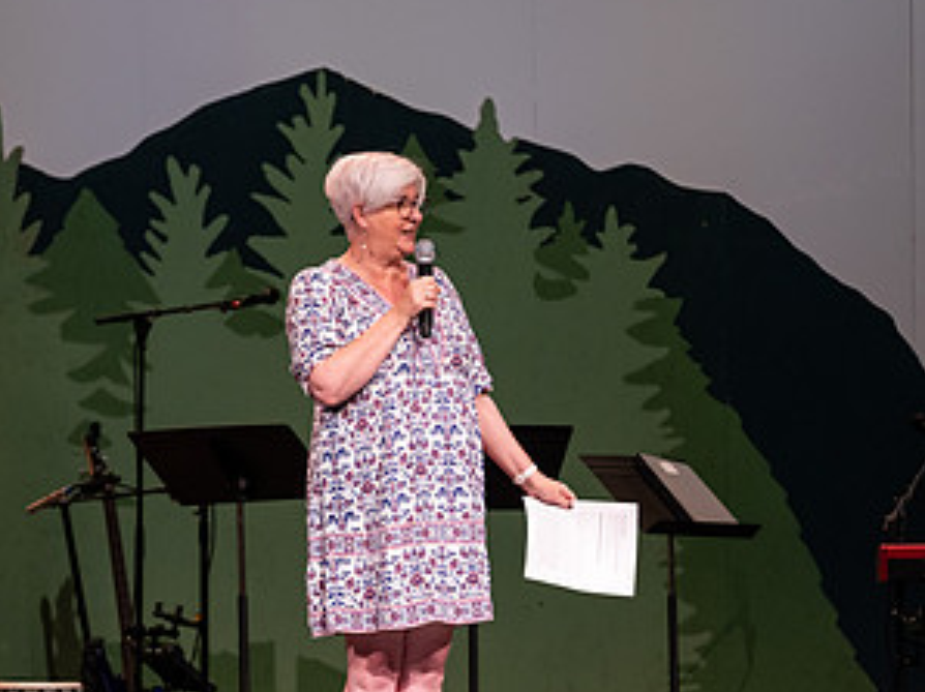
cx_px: 462
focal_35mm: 305
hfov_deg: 6.5
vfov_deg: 4.9
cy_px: 528
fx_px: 8144
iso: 640
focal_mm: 140
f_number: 2.8
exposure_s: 1/210
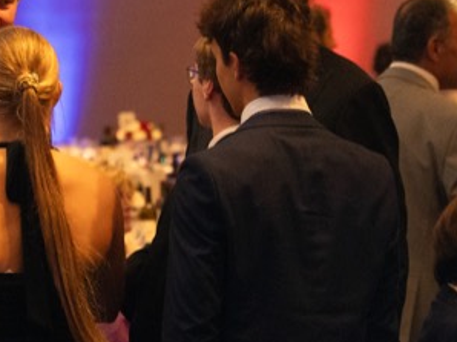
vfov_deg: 5.5
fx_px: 3575
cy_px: 197
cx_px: 90
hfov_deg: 7.3
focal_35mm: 271
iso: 6400
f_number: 3.2
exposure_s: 1/100
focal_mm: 70
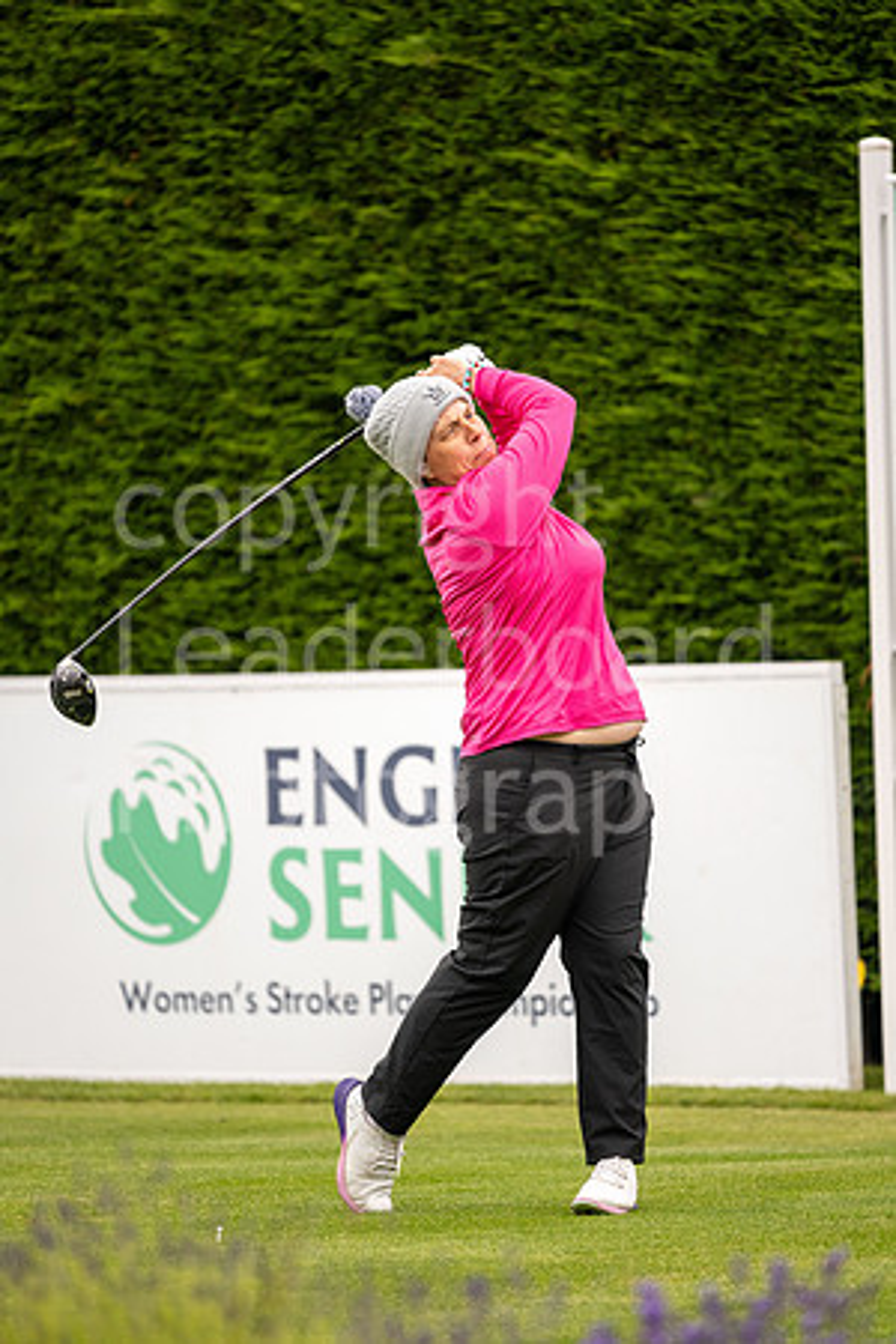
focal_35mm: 300
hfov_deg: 4.6
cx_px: 448
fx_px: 11199
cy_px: 672
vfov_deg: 6.9
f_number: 4
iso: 500
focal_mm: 300
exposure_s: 1/1250
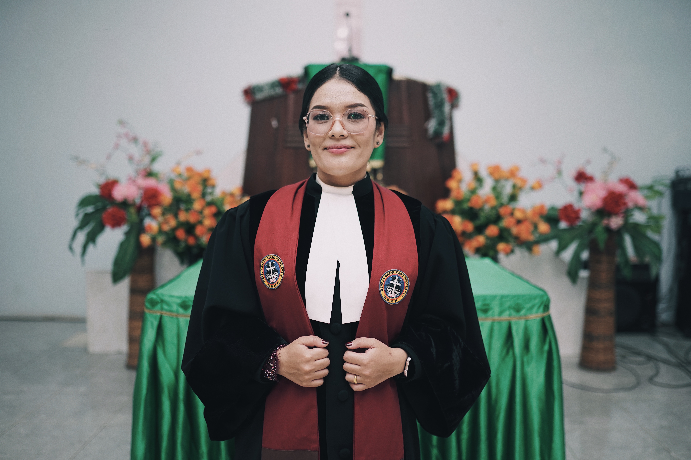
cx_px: 346
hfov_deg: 54.4
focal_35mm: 35
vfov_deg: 37.9
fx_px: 672
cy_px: 230
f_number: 1.6
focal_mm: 35
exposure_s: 1/200
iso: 500
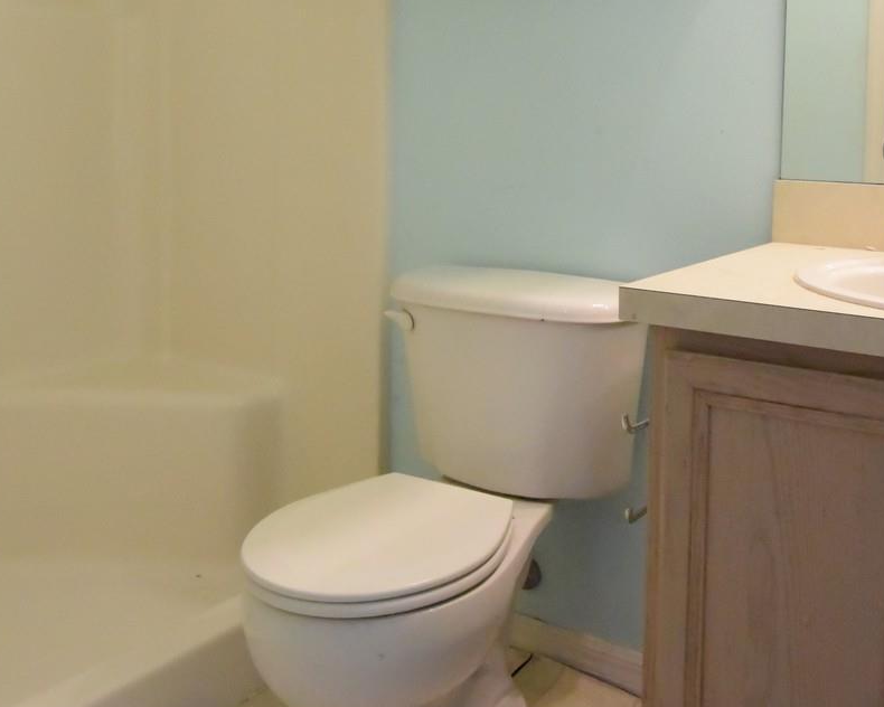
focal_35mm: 38
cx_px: 504
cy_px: 167
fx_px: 994
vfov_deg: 38.1
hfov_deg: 47.8
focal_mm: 7.5
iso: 2800
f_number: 3.8
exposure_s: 1/60
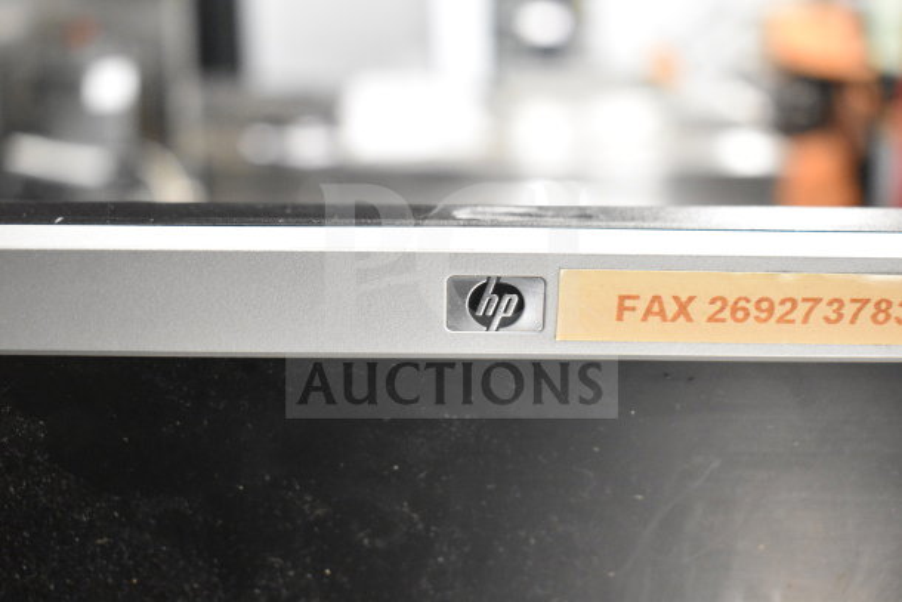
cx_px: 451
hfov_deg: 38.9
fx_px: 1278
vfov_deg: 26.5
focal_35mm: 51
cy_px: 301
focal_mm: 34
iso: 6400
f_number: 4.5
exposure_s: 1/50
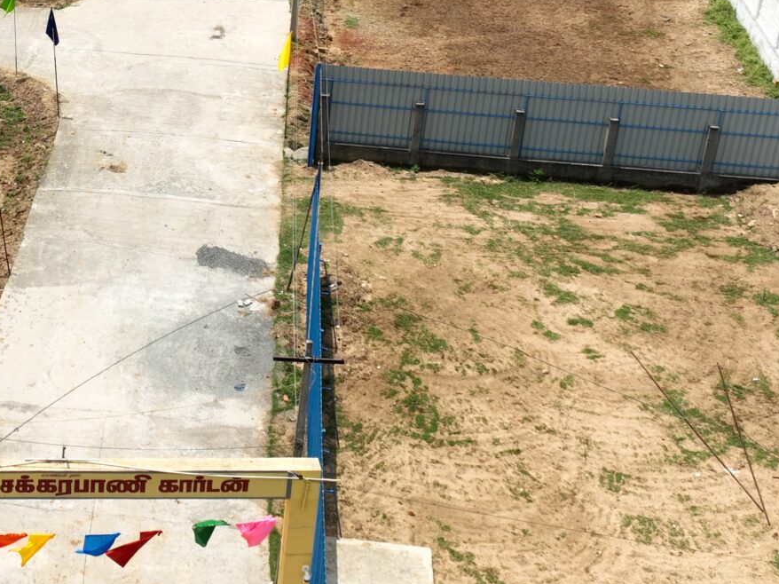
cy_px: 116
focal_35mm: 70
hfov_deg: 26.6
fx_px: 1575
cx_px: 35
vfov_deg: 20.8
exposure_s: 1/1600
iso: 100
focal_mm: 12.29
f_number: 2.8
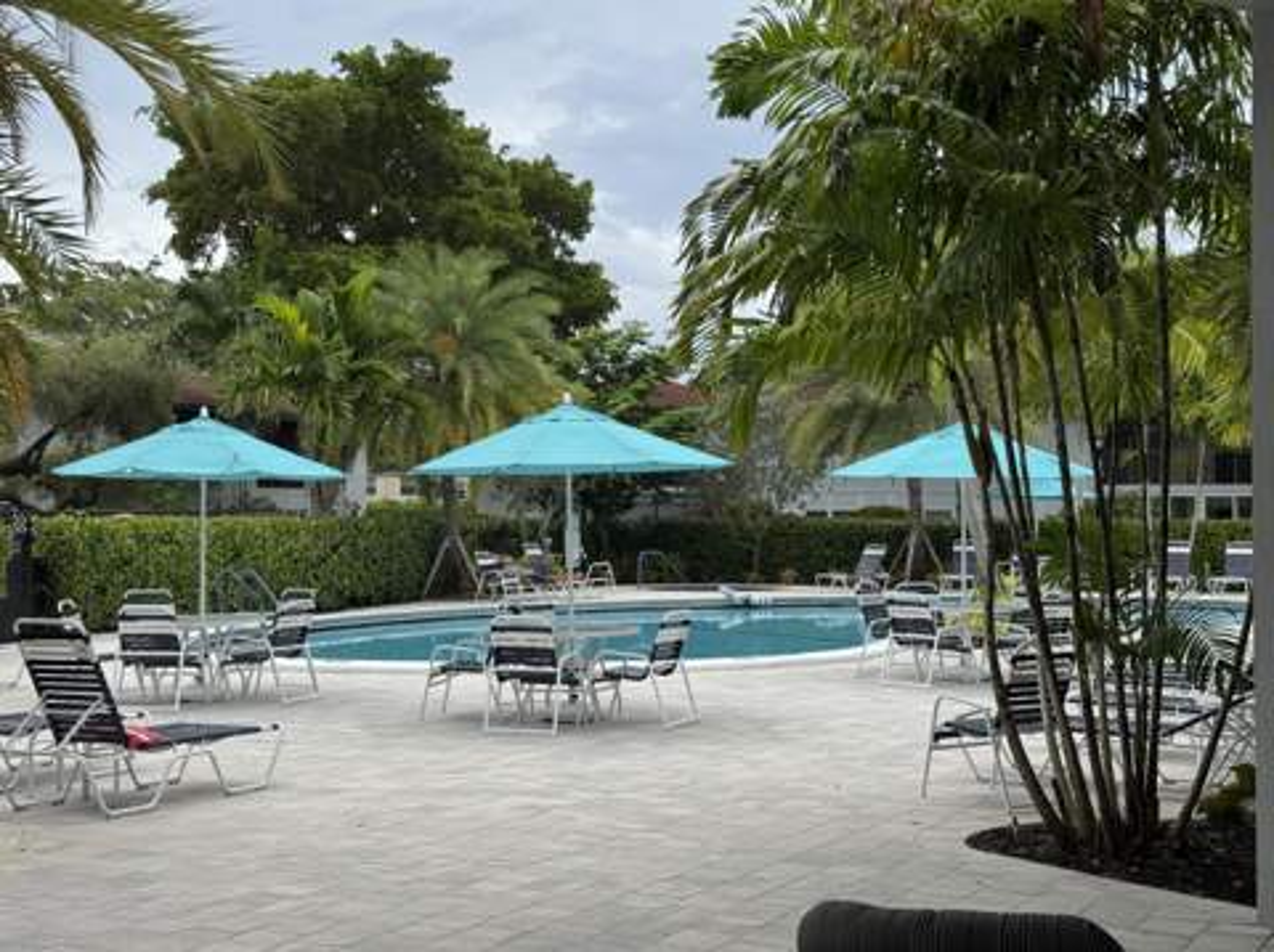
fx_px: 1765
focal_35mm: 48
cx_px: 637
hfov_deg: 39.7
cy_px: 476
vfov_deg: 30.2
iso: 64
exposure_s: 1/2959
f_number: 1.78
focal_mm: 6.76
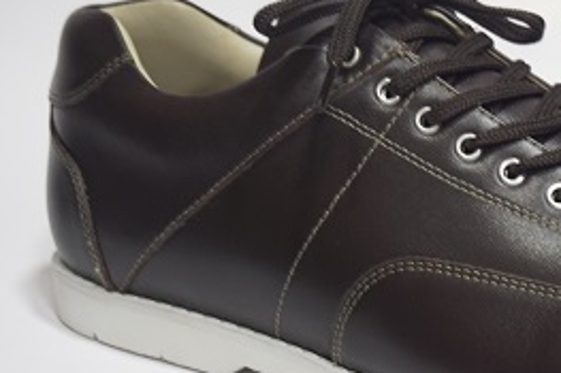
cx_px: 514
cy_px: 225
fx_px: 1821
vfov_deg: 11.7
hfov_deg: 17.2
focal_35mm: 117
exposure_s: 1/4
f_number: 5.6
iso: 320
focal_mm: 41
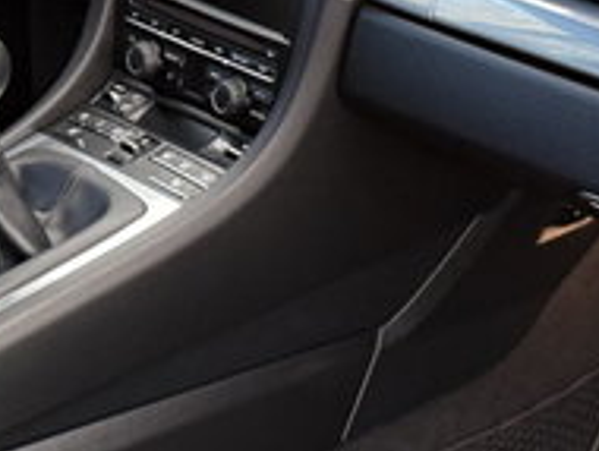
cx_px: 511
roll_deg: -2.8
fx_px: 1681
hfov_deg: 19.9
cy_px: 123
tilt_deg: -22.3
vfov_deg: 15.2
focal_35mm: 97
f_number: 1.78
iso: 250
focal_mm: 6.76
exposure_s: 1/60
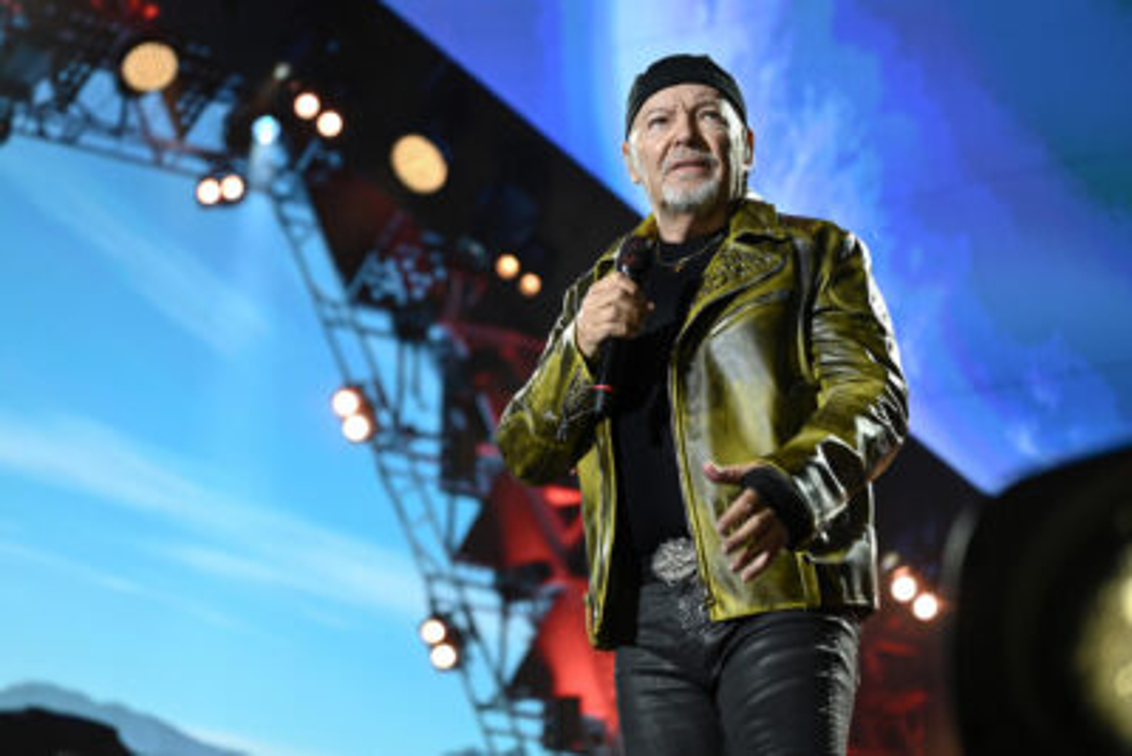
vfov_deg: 19.5
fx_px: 2202
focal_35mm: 70
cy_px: 378
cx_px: 566
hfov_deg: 28.8
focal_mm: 70
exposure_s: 1/800
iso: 1250
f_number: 2.8
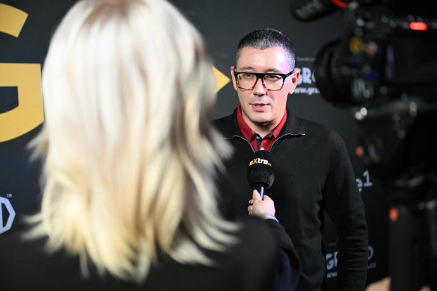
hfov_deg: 44.5
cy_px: 146
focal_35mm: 44
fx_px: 534
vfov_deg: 30.5
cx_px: 218
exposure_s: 1/500
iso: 2500
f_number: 2.8
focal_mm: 44
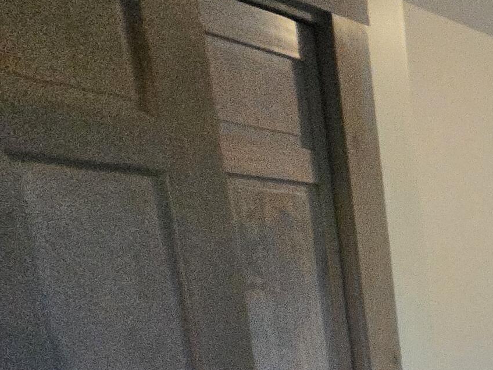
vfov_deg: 27.9
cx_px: 853
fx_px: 655
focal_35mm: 46
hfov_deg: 23.7
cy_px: 436
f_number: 2.2
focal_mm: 1.7
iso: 640
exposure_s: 1/60
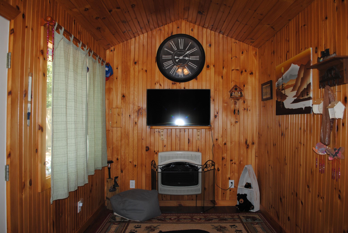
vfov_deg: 48.0
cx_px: 174
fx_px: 261
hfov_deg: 67.3
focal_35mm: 27
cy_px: 116
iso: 200
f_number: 3.5
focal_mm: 18
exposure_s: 1/60
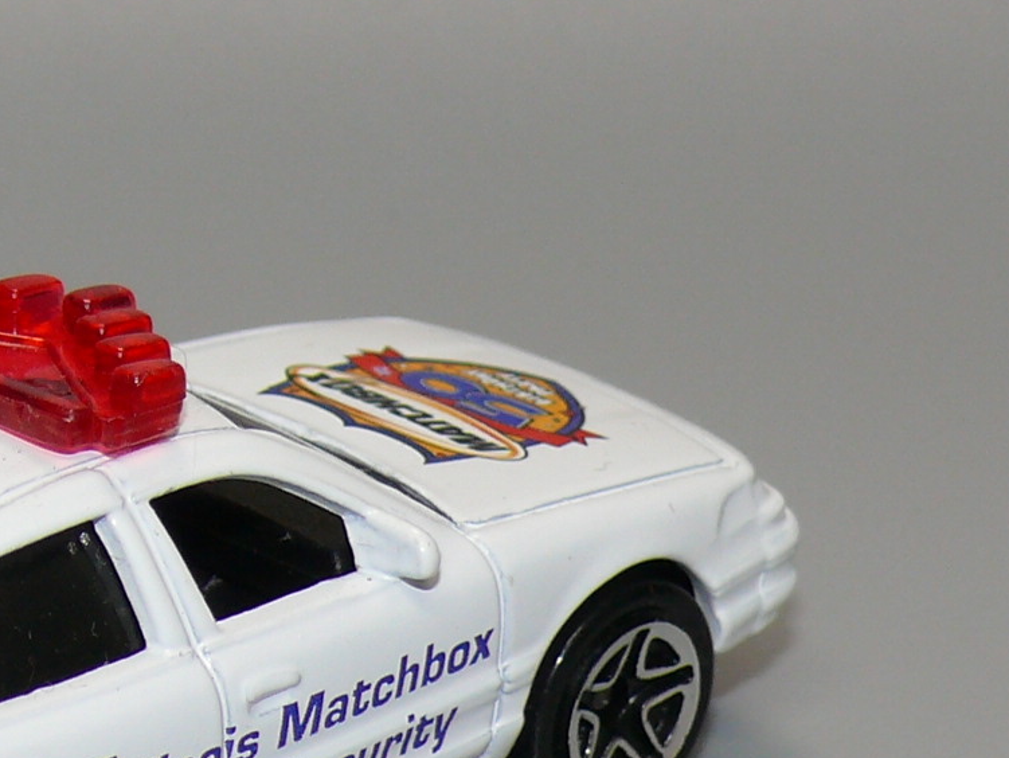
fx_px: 7203
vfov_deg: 6.0
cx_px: 83
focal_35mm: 247
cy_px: 582
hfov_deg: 8.0
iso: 100
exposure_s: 1/30
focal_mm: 14.3
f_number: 4
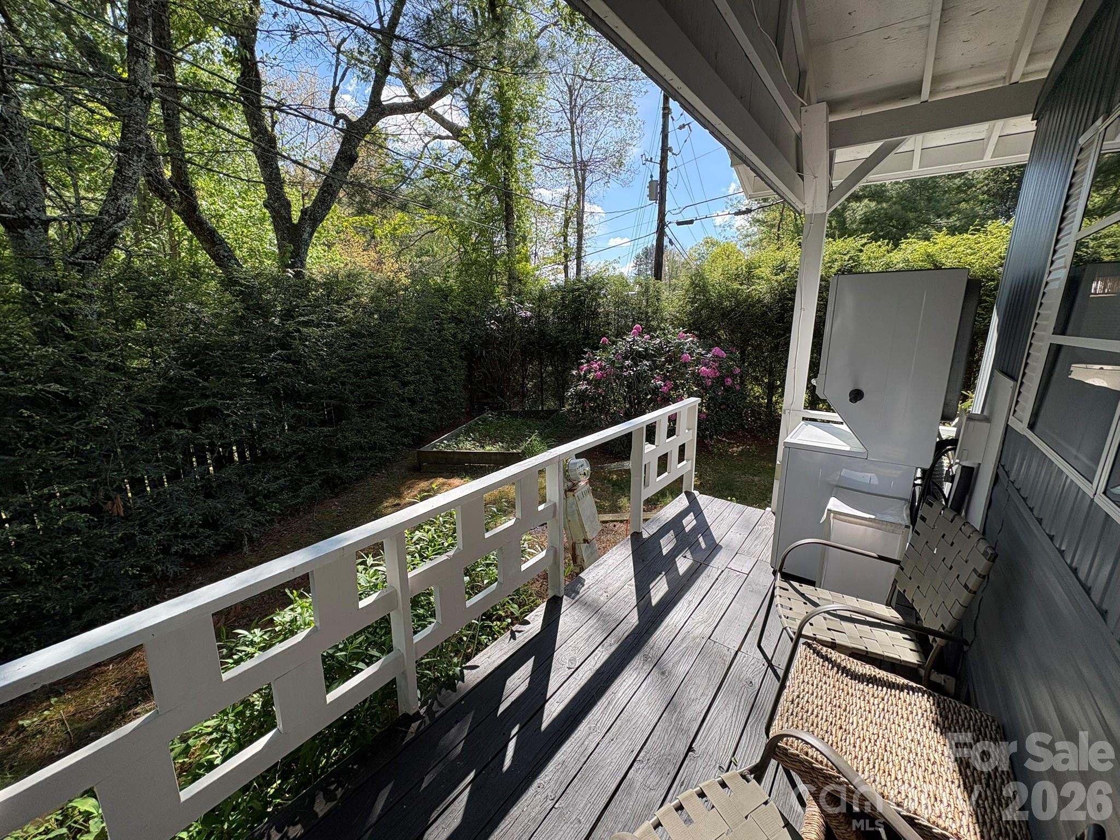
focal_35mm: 14
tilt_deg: -12.1
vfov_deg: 85.7
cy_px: 420
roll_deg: -0.6
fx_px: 453
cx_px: 560
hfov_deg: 102.1
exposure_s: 1/565
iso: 64
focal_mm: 2.22
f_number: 2.2
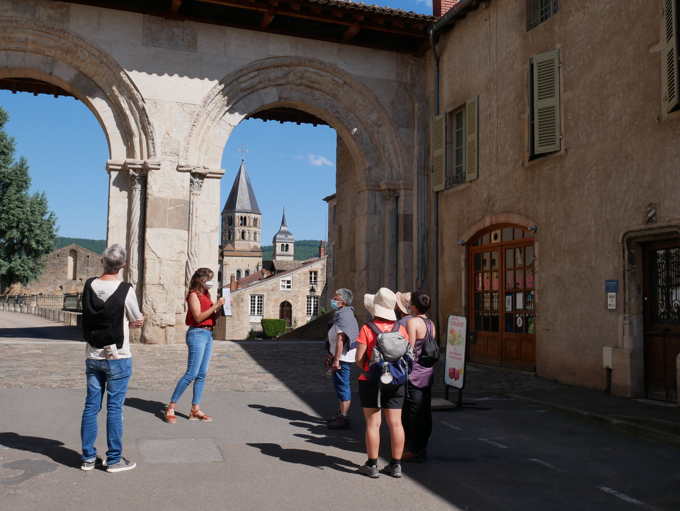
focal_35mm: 36
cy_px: 256
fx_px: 708
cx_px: 340
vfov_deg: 39.7
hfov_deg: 51.3
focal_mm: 18
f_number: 9
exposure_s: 1/400
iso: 200
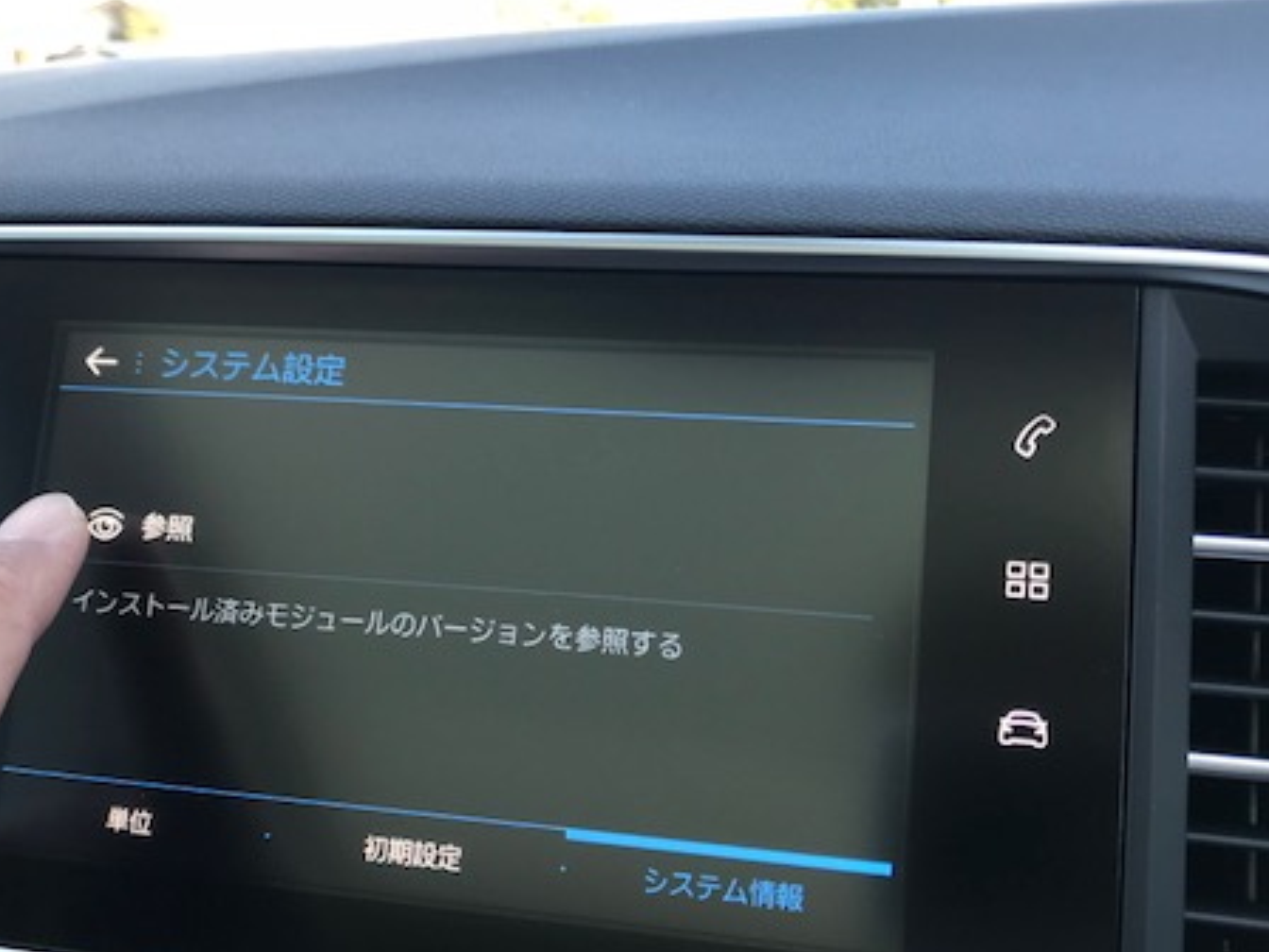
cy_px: 476
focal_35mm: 40
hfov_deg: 46.8
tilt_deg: -13.5
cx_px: 589
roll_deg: +2.3
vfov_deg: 36.0
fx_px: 1466
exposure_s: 1/120
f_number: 1.8
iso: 25
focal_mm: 3.99
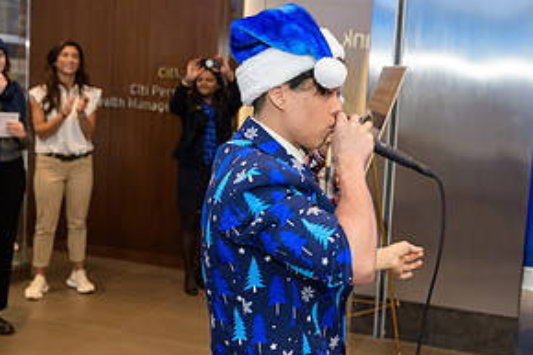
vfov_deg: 28.0
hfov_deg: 41.0
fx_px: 710
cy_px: 144
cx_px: 316
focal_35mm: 48
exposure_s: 1/125
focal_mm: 24
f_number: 3.2
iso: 400
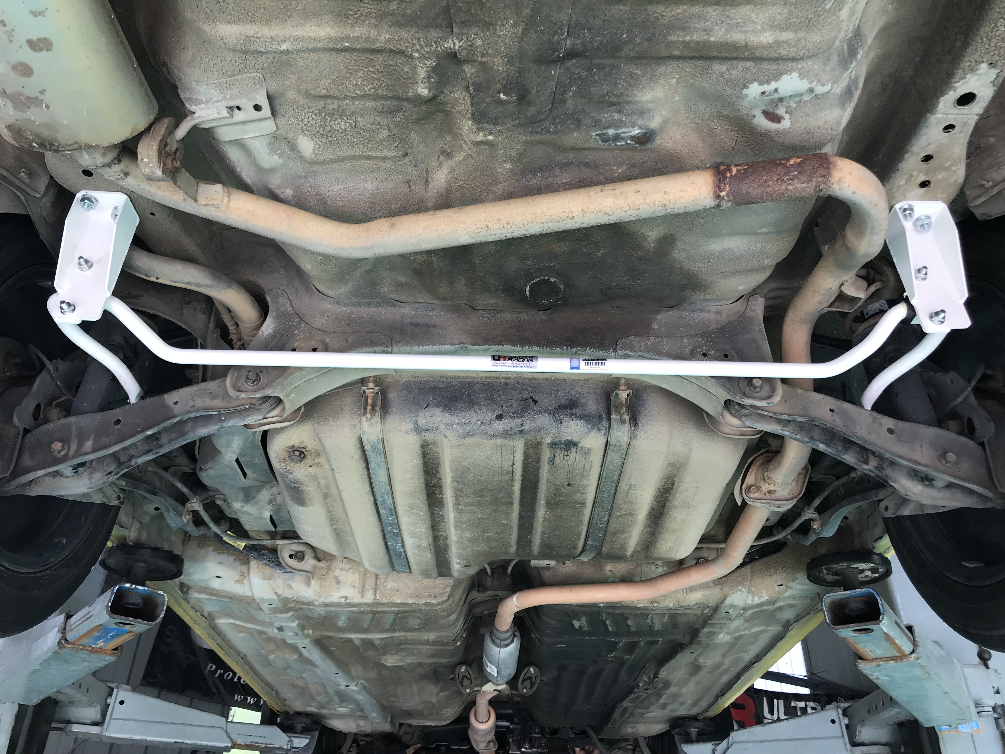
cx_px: 502
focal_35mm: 28
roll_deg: -1.4
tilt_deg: +33.4
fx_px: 813
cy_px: 377
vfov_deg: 49.7
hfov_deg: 63.4
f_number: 1.8
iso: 20
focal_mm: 3.99
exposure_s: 1/216
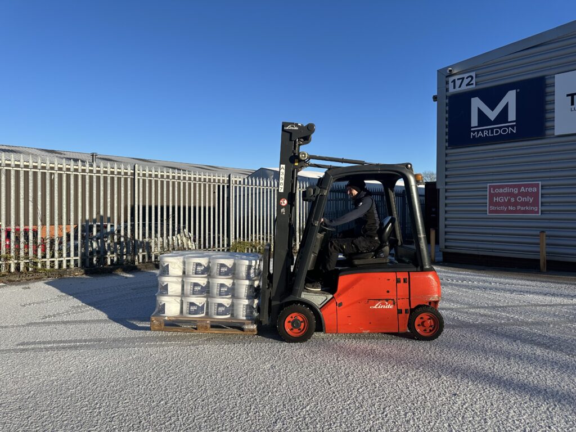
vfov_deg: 56.8
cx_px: 288
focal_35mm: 24
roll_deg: +0.3
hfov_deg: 71.6
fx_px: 399
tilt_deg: +0.2
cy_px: 216
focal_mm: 6.86
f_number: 1.78
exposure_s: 1/3472
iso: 80
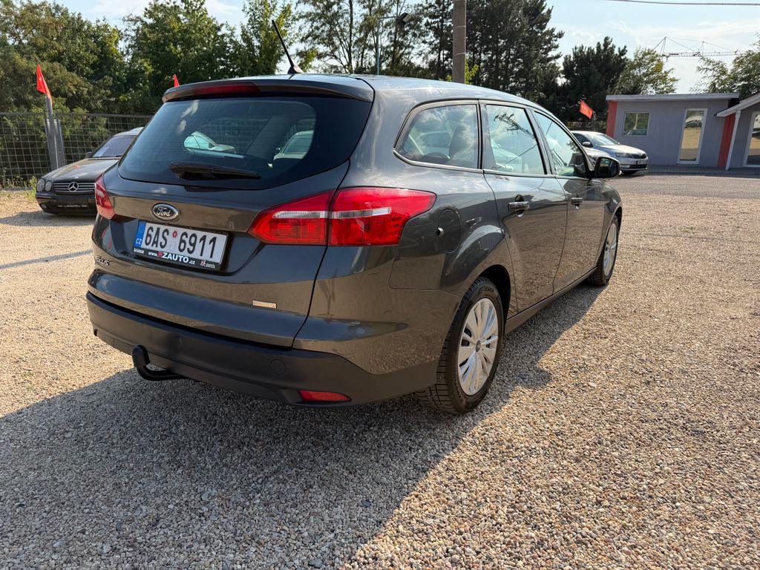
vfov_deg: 56.8
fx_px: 527
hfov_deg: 71.6
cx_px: 380
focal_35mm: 24
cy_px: 285
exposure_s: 1/3145
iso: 80
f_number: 1.78
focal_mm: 6.76
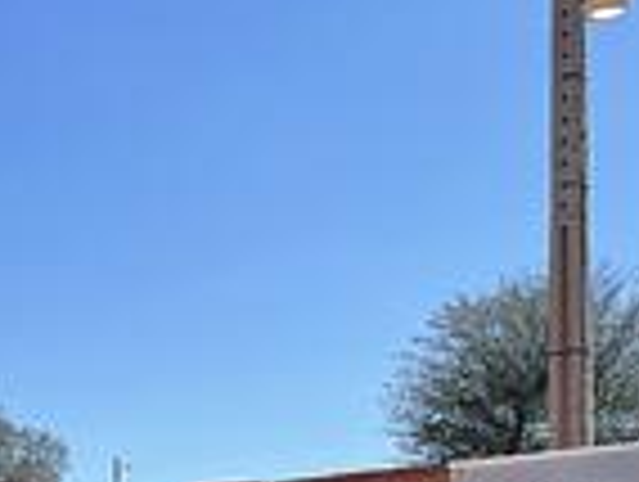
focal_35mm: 78
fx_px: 1442
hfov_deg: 24.0
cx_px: 11
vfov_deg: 17.7
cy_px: 626
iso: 32
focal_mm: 4.2
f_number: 1.6
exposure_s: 1/3731
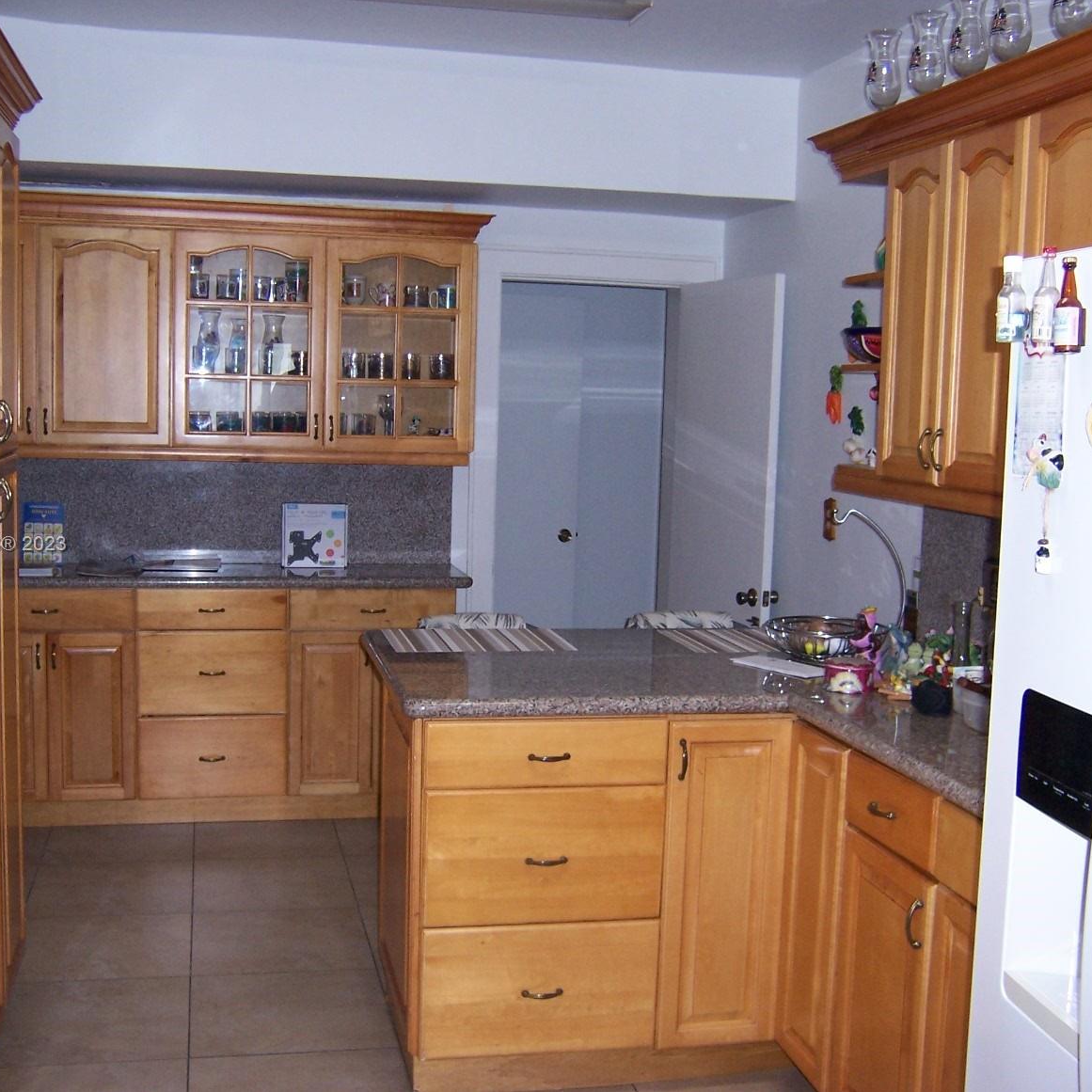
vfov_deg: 42.8
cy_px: 546
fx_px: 1392
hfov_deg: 42.8
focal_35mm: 39
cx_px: 496
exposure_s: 1/60
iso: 140
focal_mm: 5.5
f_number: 2.8
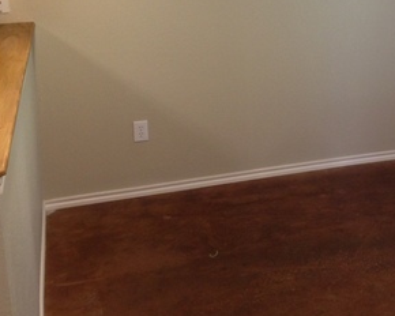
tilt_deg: -10.7
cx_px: 401
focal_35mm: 74
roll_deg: +0.1
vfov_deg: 20.2
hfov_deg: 24.5
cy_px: 19
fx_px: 865
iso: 64
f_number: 2.4
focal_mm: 4.12
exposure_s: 1/20
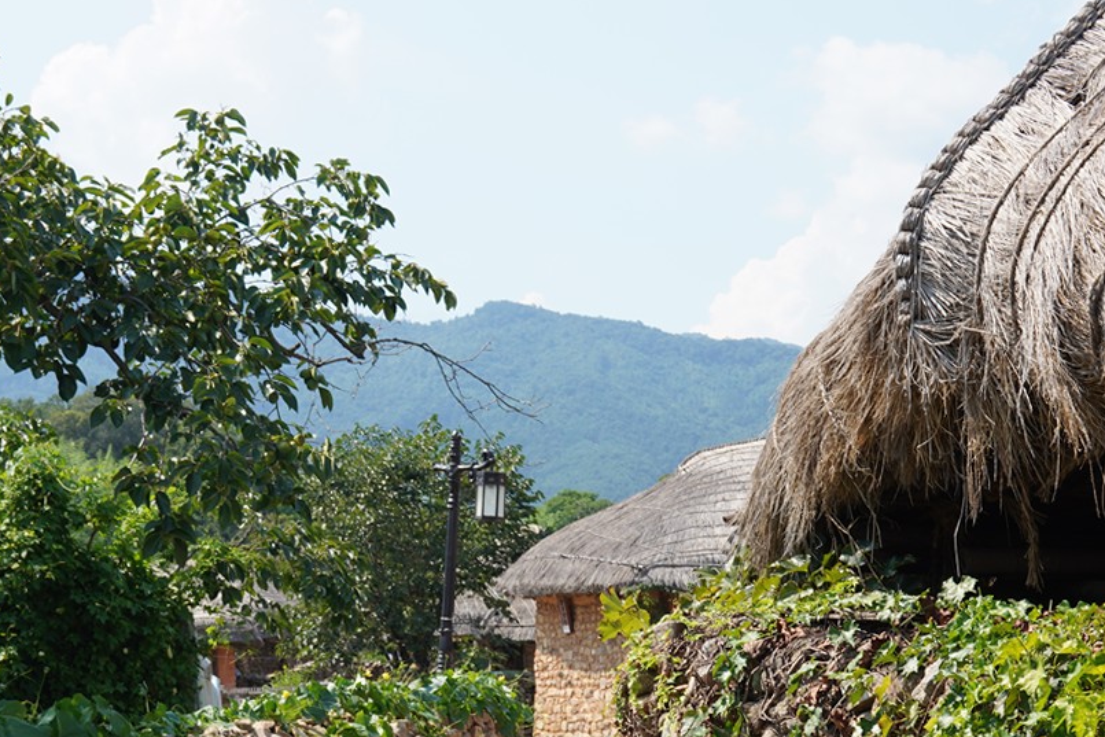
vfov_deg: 15.4
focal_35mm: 87
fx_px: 2671
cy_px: 752
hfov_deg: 23.4
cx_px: 501
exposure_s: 1/100
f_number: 10
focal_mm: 35
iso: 100
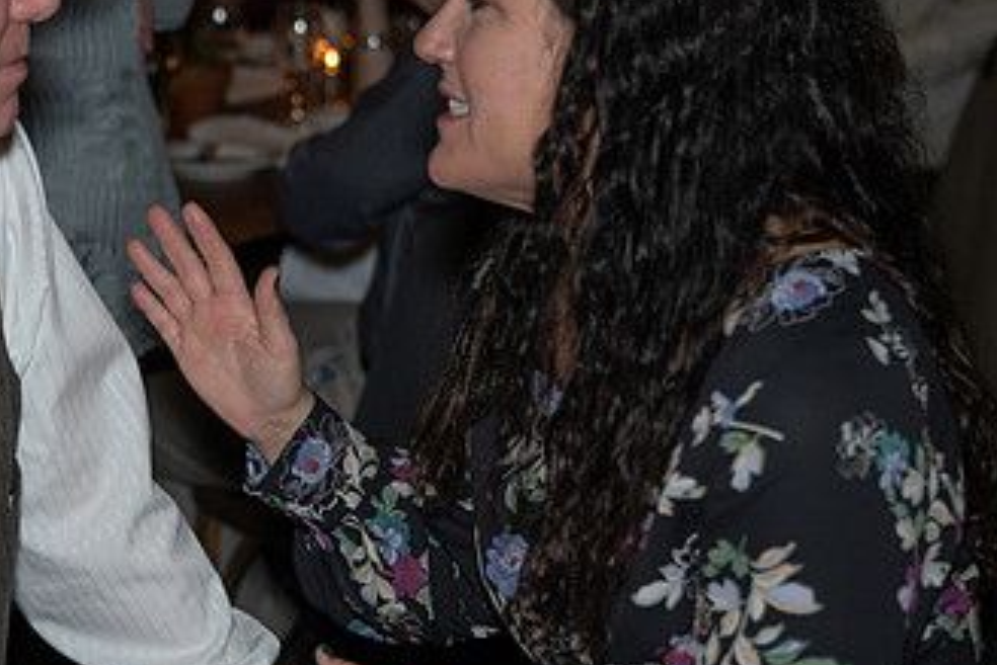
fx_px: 2355
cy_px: 375
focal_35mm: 85
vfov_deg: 16.1
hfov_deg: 23.6
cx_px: 228
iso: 2500
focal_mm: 48
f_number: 2.8
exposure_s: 1/250
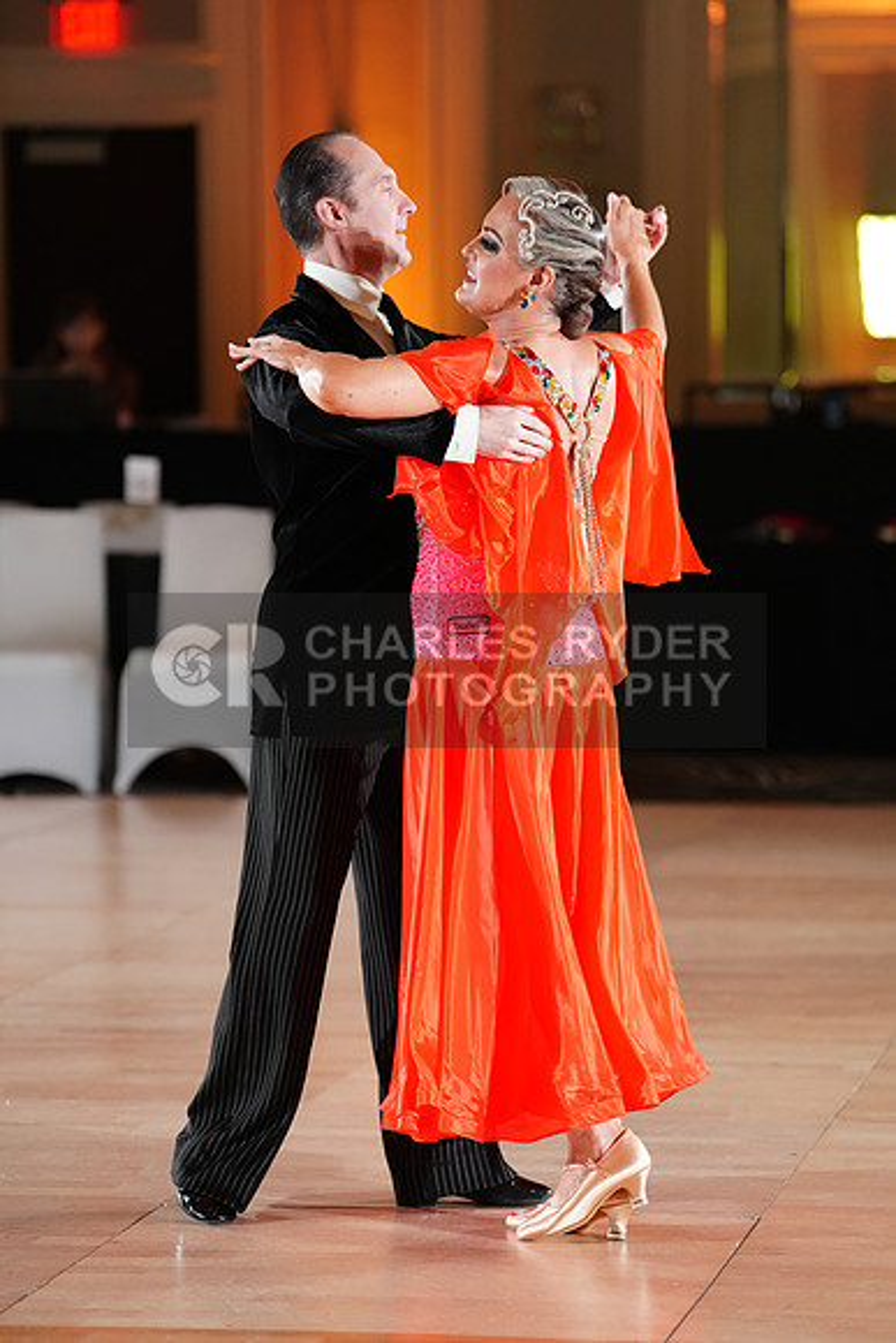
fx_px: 4626
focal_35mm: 124
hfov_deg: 11.1
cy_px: 672
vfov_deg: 16.5
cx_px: 448
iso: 3200
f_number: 2.8
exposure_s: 1/400
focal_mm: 124
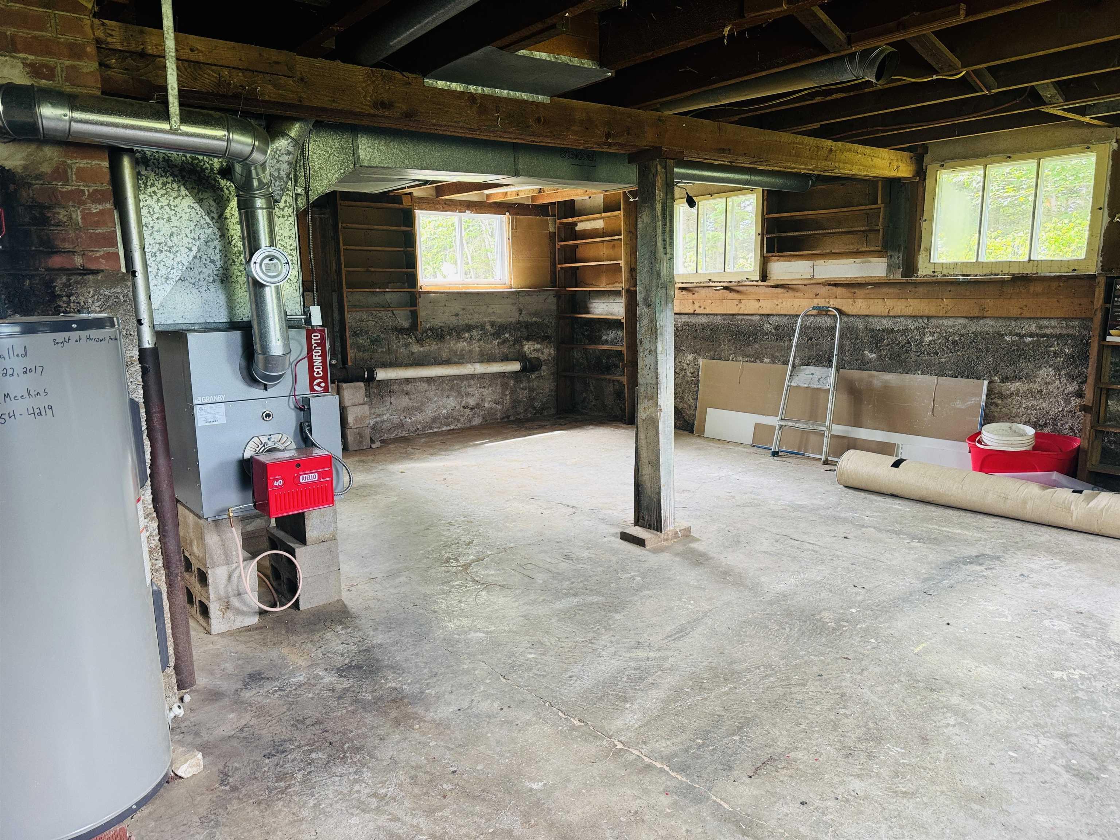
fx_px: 777
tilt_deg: -9.1
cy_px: 420
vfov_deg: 56.8
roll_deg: +1.7
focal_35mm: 24
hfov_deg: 71.6
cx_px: 560
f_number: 1.78
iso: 160
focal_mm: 6.76
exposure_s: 1/60
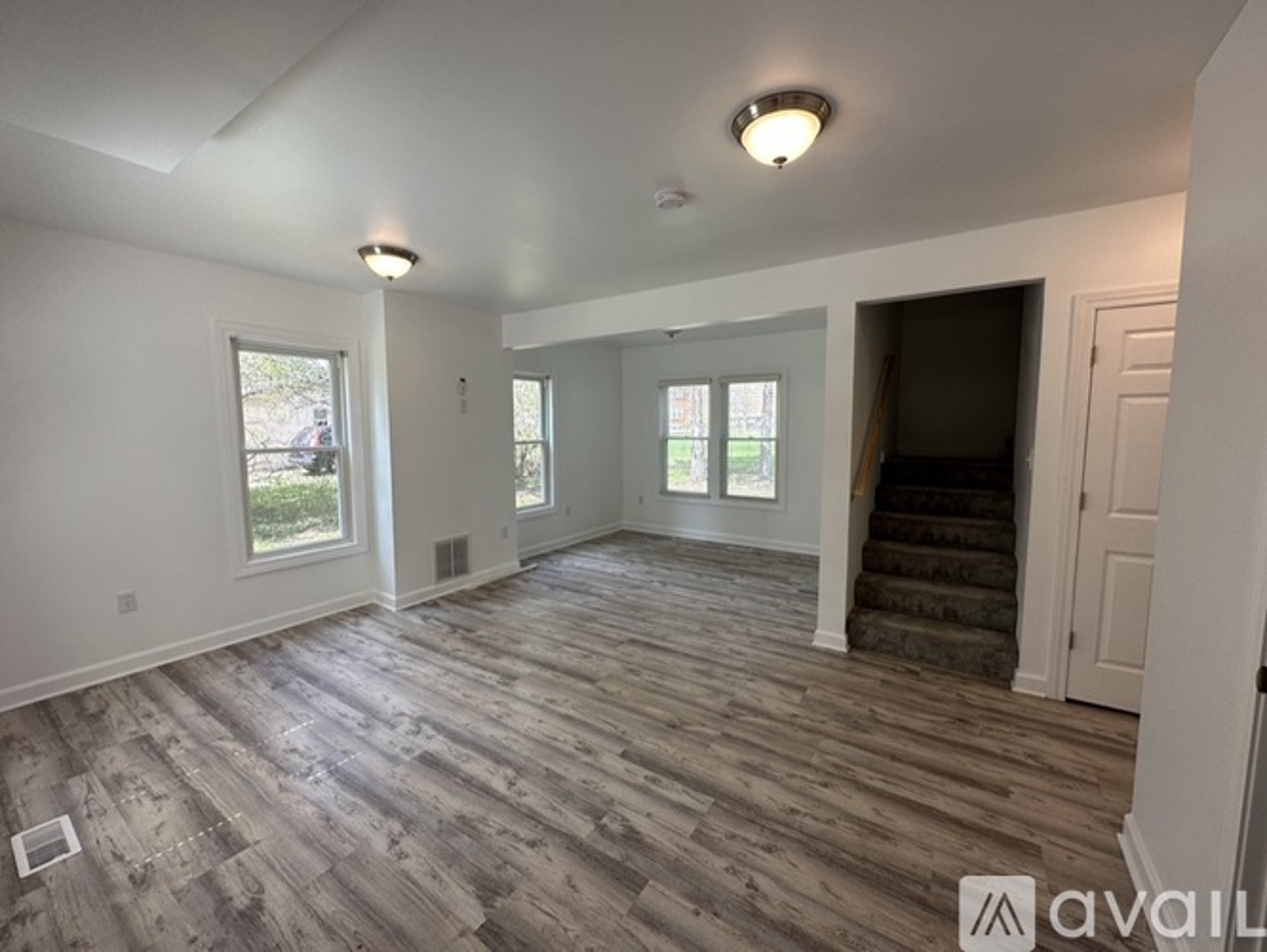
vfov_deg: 85.7
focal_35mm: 14
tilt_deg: -5.9
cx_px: 634
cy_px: 476
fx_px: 513
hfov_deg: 102.0
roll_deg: +0.9
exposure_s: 1/120
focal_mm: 2.22
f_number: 2.2
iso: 40
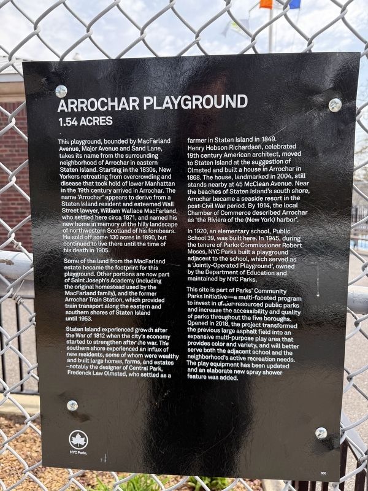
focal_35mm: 24
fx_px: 340
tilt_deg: -5.8
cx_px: 184
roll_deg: +0.0
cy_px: 246
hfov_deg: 56.8
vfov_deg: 71.6
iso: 100
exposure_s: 1/1032
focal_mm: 6.76
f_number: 1.78
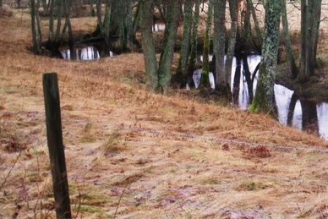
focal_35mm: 70
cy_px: 108
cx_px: 303
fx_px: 638
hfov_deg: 27.6
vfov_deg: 19.5
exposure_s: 1/50
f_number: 3.5
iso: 200
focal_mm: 6.3
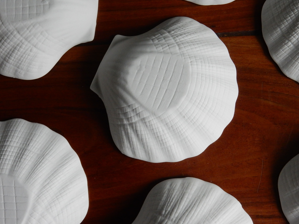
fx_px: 432
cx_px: 170
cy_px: 100
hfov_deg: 38.1
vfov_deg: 29.1
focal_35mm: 50
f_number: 4.2
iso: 450
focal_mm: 7.6
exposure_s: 1/40
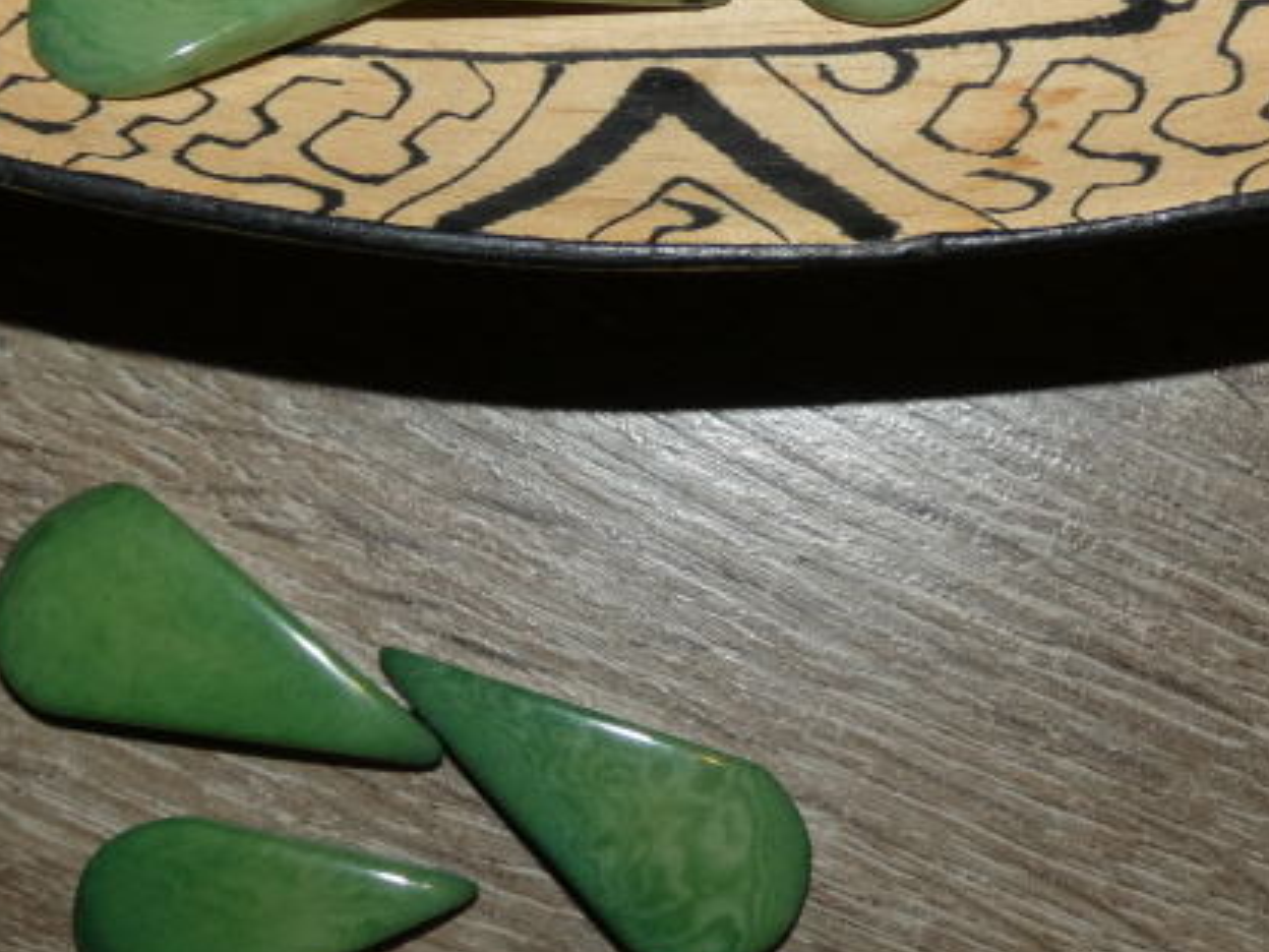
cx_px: 538
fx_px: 1503
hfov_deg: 45.6
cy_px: 479
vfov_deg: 35.1
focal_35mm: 41
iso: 125
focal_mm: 5.8
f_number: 3.4
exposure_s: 1/125
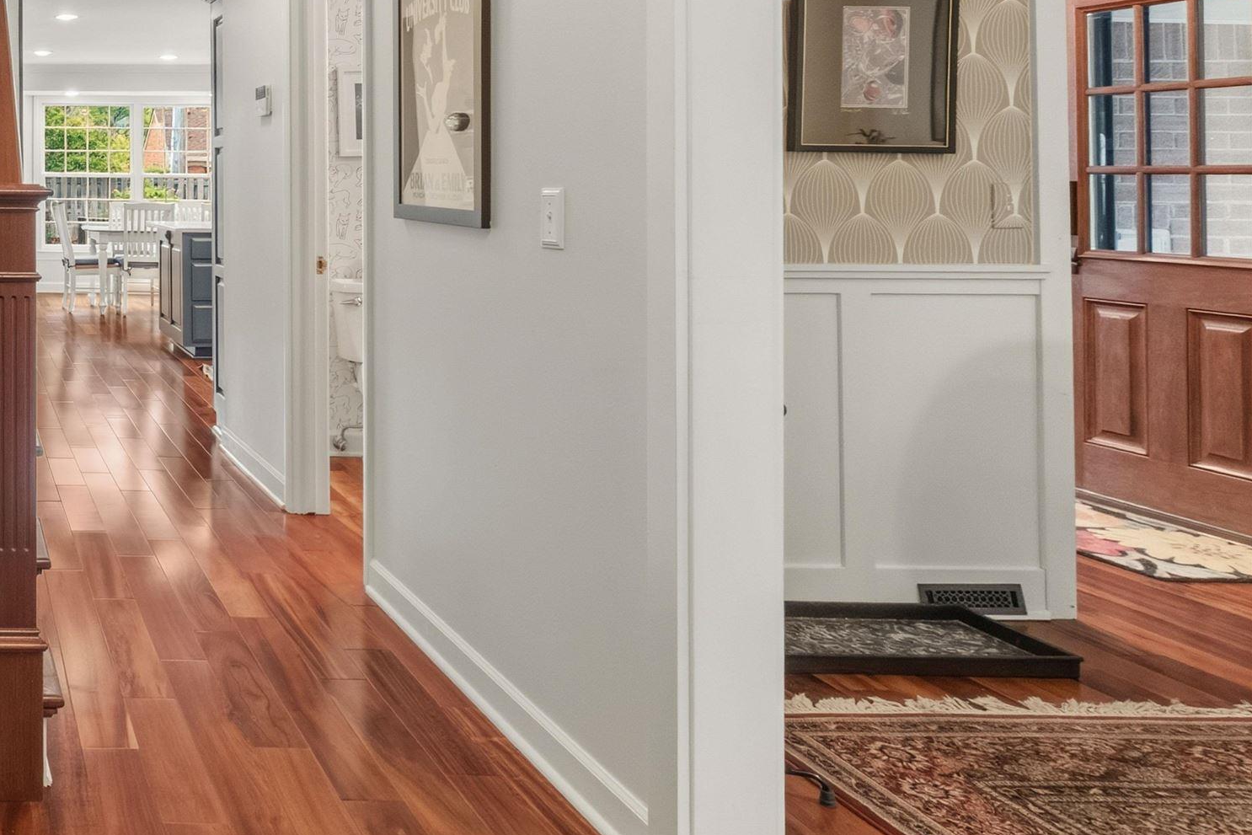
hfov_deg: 48.0
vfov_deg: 41.2
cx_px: -41
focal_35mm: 31
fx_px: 1078
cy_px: 220
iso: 800
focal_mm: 10
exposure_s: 2
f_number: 8
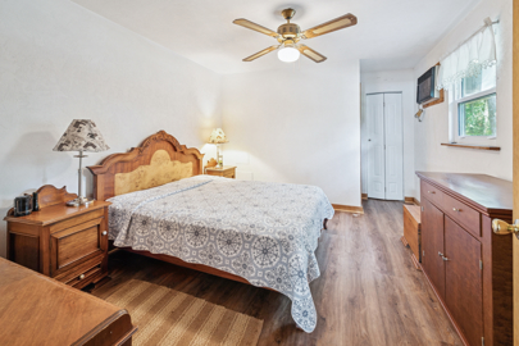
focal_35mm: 14
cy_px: 173
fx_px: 202
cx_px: 260
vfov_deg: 81.2
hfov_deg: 104.3
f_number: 8
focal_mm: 14
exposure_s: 1/1.67
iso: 400
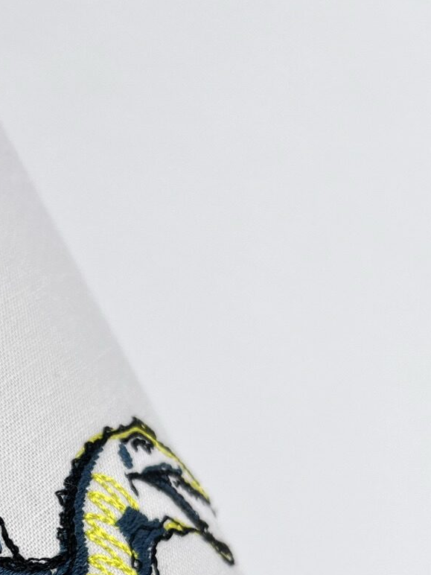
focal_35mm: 69
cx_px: -103
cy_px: 678
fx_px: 1145
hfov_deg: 19.9
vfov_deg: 25.5
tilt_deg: -51.4
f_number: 1.6
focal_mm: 5.1
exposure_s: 1/110
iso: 32
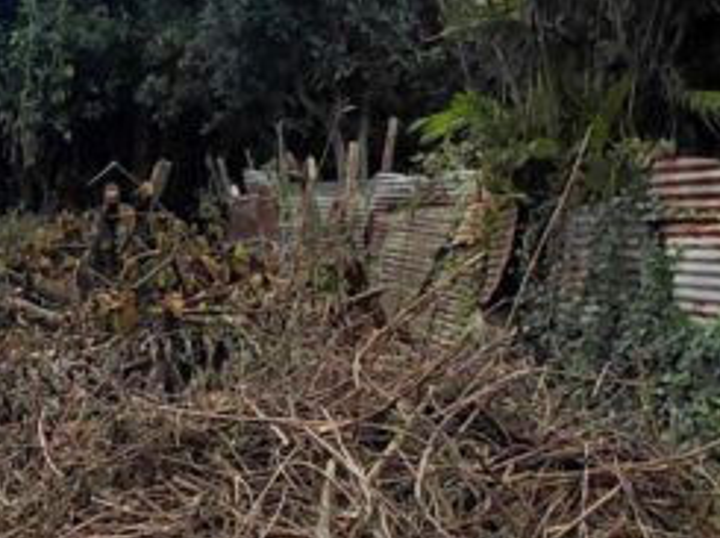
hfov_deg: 27.5
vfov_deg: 21.8
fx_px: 1392
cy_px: 326
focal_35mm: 67
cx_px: 21
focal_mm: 1.64
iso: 40
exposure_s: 1/1366
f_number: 2.2
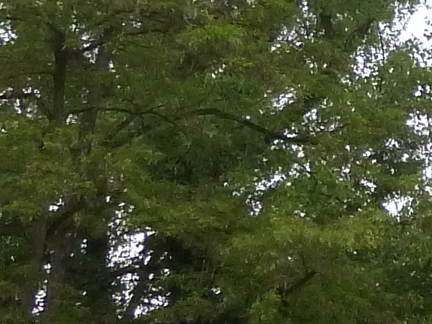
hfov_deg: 9.2
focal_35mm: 177
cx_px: 1240
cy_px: 14
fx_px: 2209
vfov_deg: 8.3
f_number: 3.1
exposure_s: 1/500
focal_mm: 4.5
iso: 160
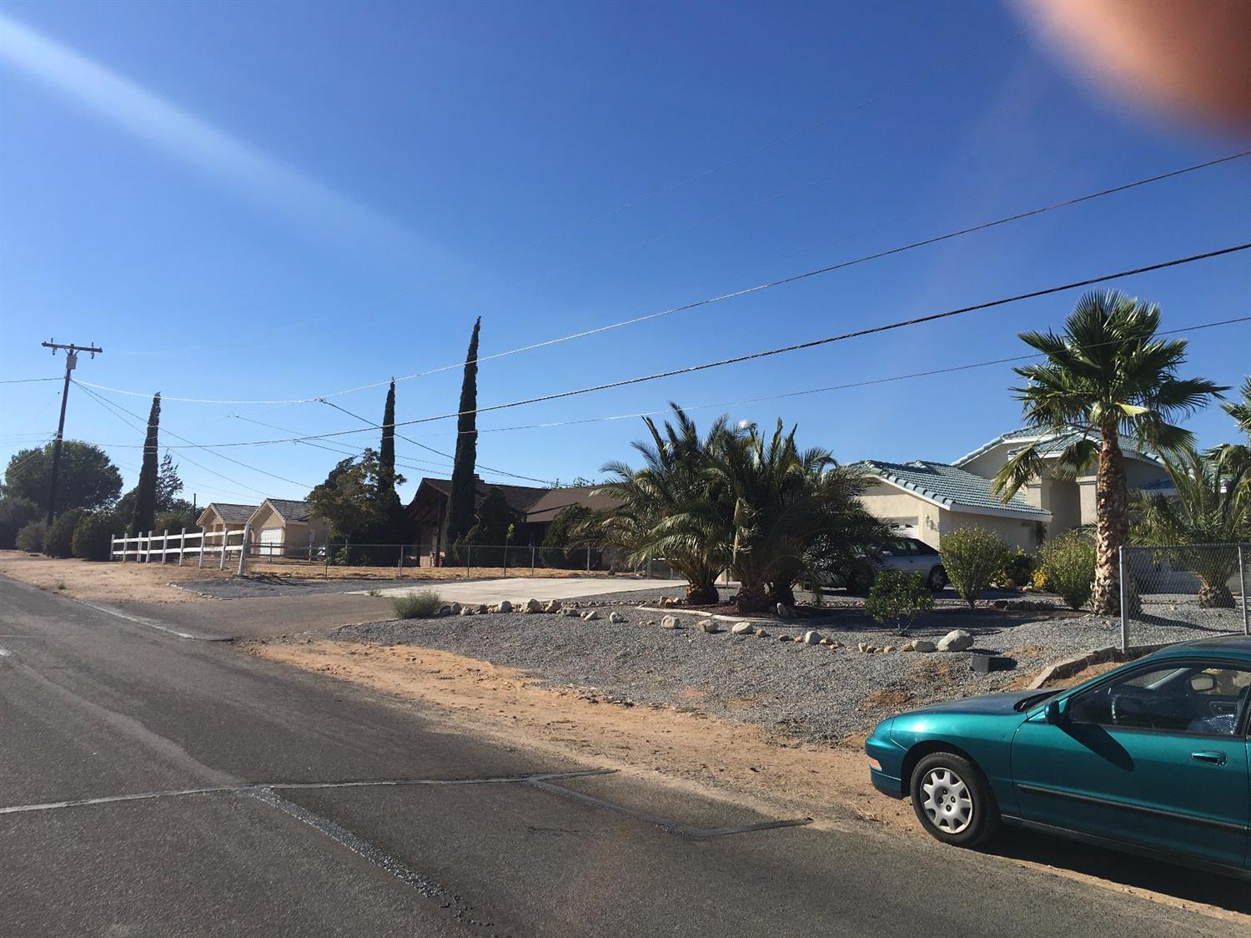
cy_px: 469
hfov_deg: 61.7
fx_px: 1048
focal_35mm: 29
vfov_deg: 48.2
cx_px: 626
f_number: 2.2
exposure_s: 1/2024
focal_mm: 4.15
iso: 25
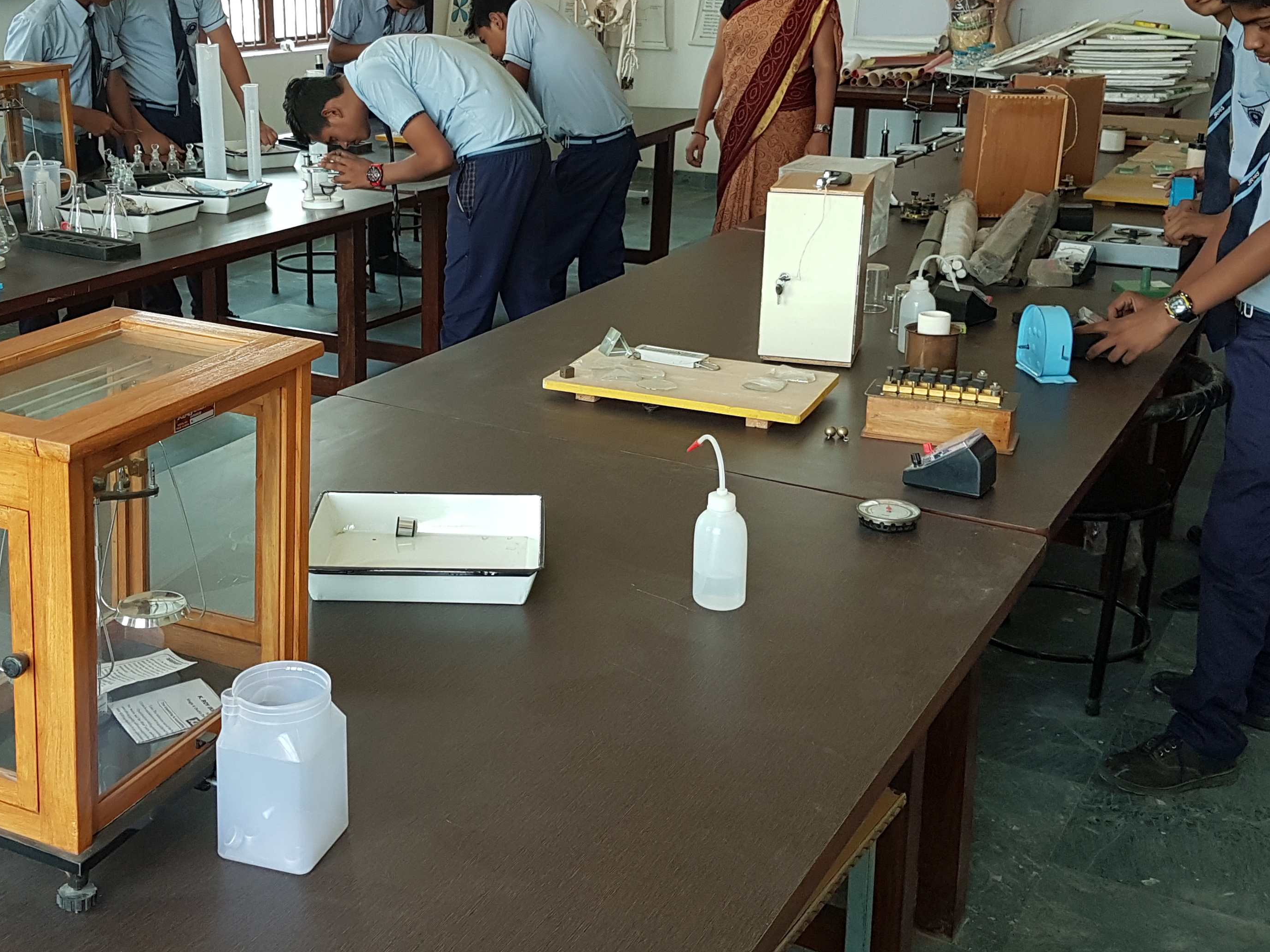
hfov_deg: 48.5
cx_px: 468
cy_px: 345
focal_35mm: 38
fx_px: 1394
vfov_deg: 37.4
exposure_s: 1/50
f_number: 1.7
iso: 80
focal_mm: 4.2
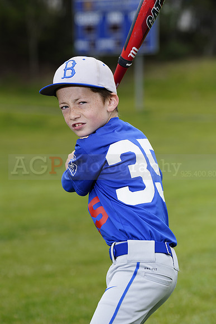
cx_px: 108
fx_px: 1664
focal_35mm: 185
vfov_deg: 11.1
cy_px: 162
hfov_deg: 7.4
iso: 100
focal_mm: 185
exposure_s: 1/250
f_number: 6.3
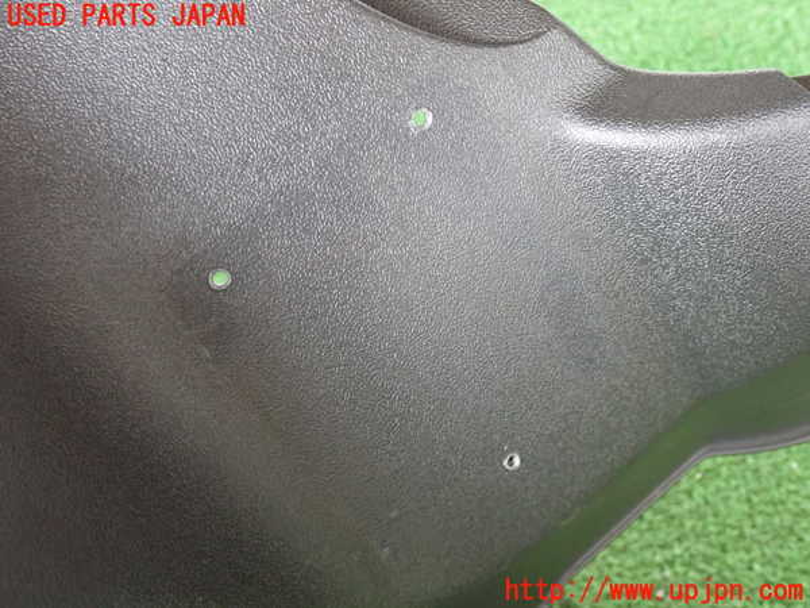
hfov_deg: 45.8
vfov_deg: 35.1
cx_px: 405
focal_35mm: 41
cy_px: 304
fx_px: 959
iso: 800
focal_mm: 7.31
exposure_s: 1/30
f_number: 2.8
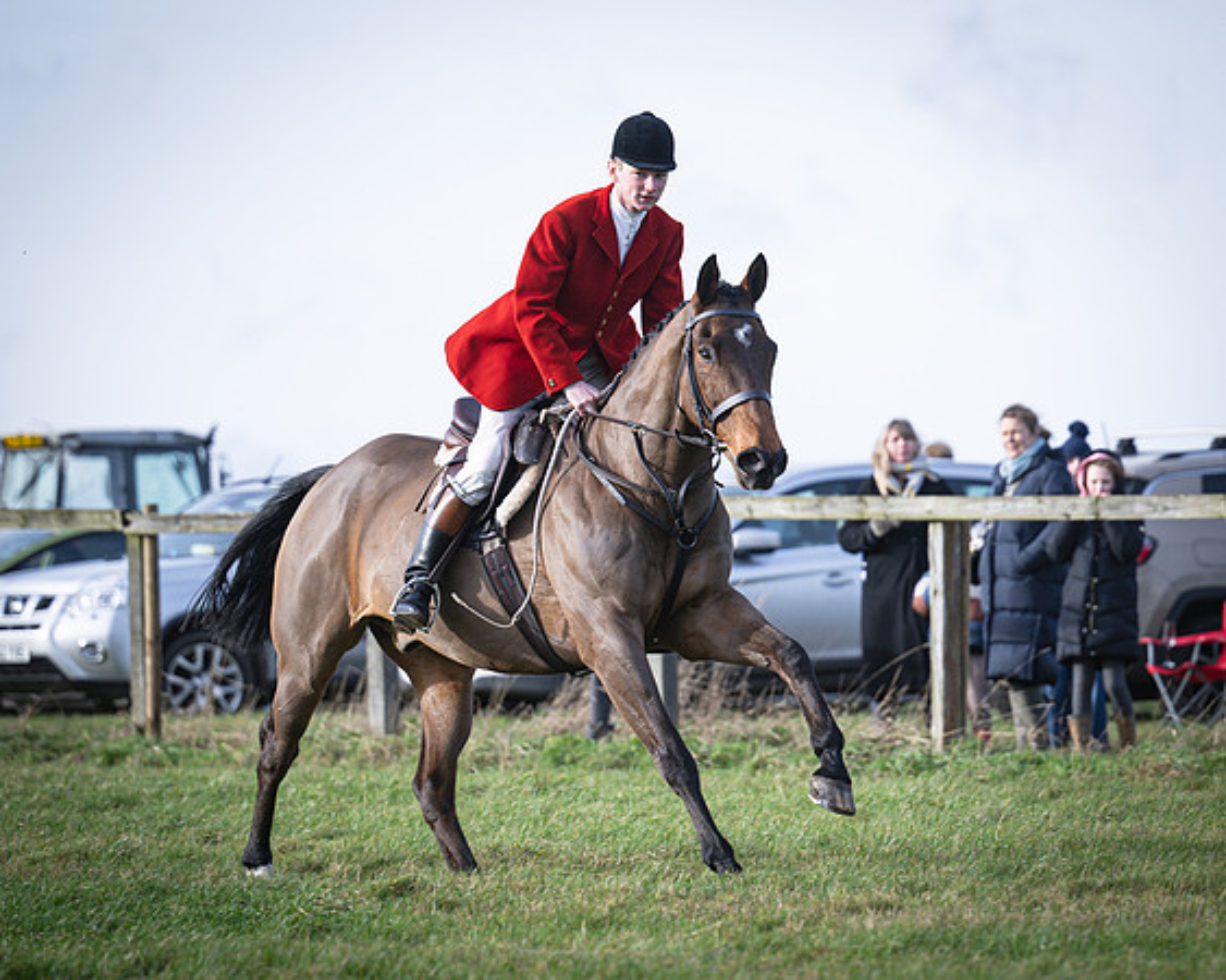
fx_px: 10268
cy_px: 481
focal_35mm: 283
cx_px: 793
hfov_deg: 6.8
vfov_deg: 5.5
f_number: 2.8
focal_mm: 135
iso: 125
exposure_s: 1/1000
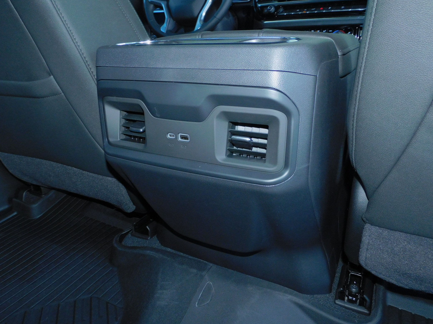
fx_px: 325
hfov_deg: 67.2
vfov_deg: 53.0
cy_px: 154
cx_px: 199
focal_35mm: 26
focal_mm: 4.3
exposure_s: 1/30
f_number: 3.3
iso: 200
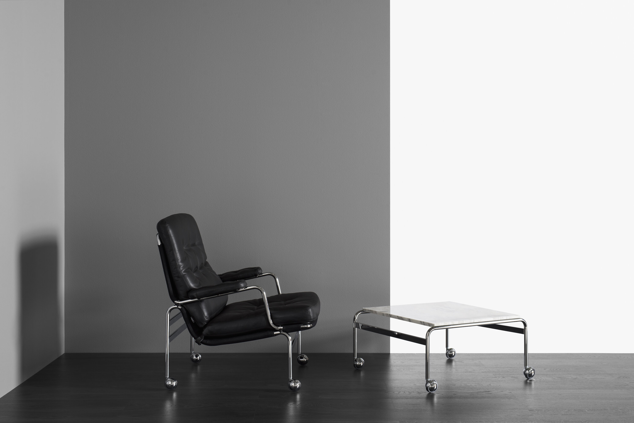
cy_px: 212
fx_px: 880
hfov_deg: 39.6
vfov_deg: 27.0
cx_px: 317
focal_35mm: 50
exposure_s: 1/100
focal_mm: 50
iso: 100
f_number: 9
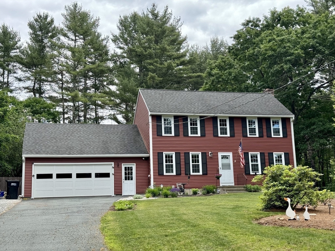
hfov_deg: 39.7
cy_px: 126
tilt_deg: +10.5
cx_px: 168
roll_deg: +2.3
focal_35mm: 48
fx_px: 465
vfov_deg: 30.3
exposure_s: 1/876
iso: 64
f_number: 1.78
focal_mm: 6.76
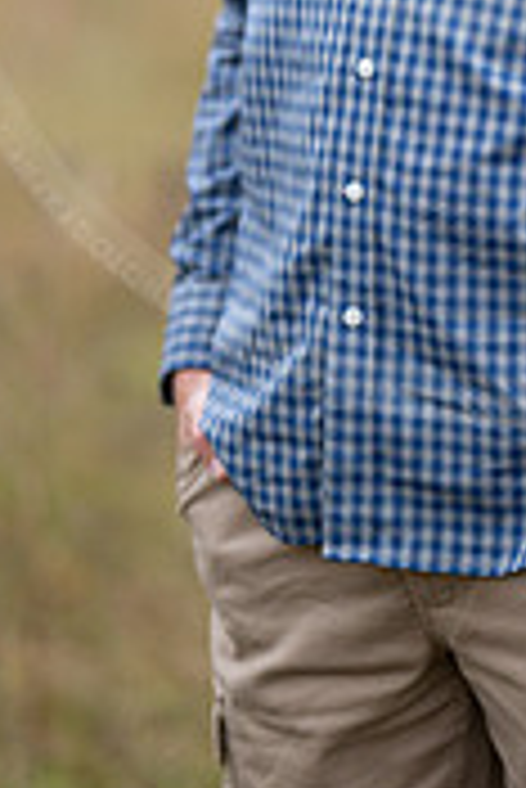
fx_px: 4768
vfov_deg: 9.3
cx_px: 508
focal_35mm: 218
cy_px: -153
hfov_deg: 6.3
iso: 500
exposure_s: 1/400
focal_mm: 85
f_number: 1.2
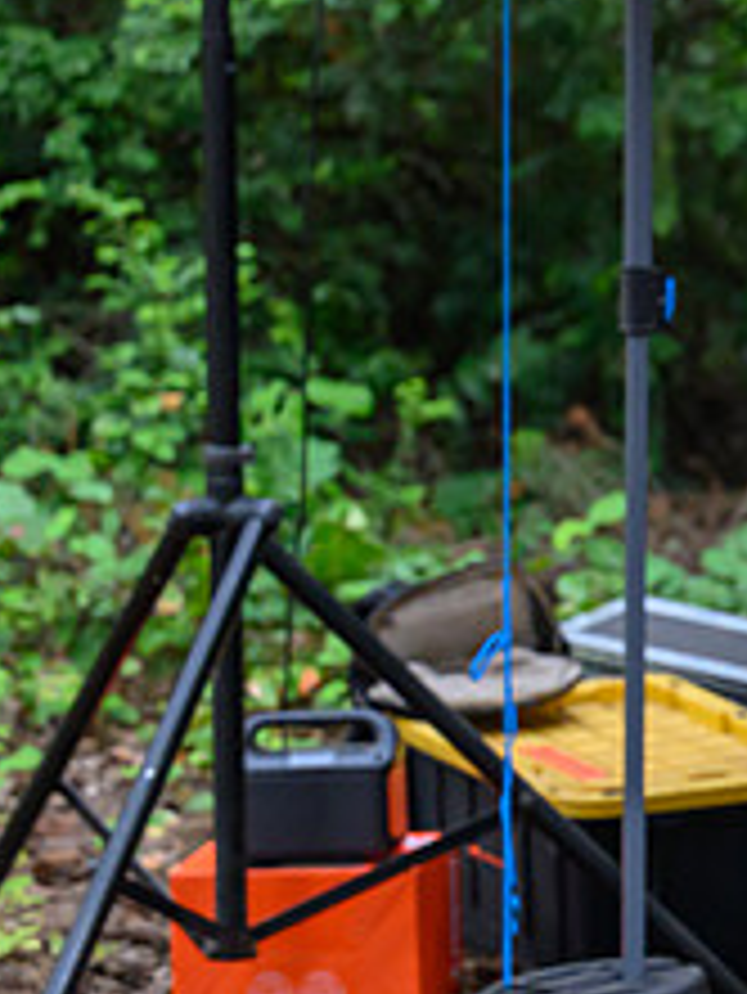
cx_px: 1129
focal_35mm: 217
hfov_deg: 6.8
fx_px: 6238
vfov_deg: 9.1
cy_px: 196
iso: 2800
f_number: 2.8
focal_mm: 70
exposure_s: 1/640
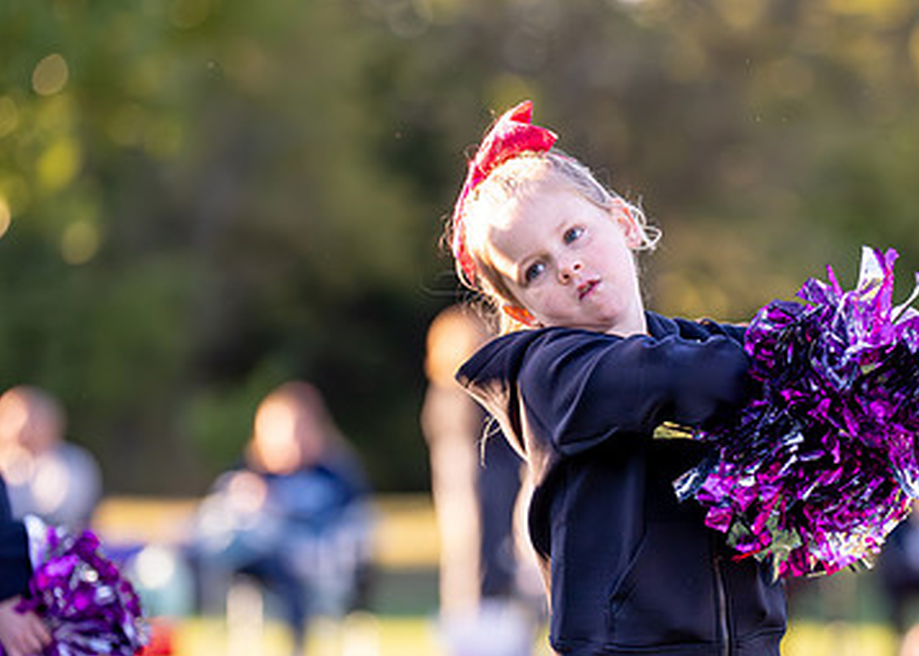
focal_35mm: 295
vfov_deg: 4.9
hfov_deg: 6.8
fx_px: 7700
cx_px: 635
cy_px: 429
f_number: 2.8
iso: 1600
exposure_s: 1/3200
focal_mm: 151
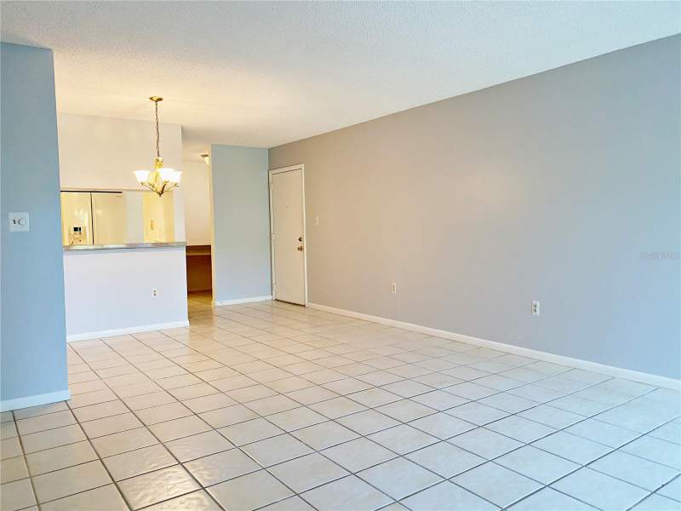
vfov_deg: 53.1
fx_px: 511
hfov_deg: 67.3
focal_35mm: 26
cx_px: 340
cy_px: 256
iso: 125
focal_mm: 4.25
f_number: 1.8
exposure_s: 1/60
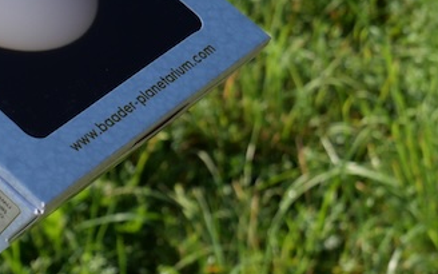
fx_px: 1814
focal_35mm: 152
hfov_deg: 13.2
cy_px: 143
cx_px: -146
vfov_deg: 8.6
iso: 200
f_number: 7.1
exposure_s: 1/400
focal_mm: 23
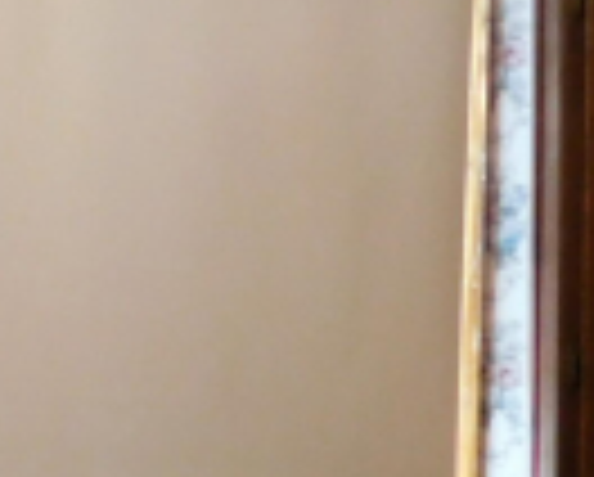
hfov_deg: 15.2
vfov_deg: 13.6
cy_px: 428
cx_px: -385
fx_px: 1989
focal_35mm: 113
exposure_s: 1/13
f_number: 3
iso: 400
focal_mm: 4
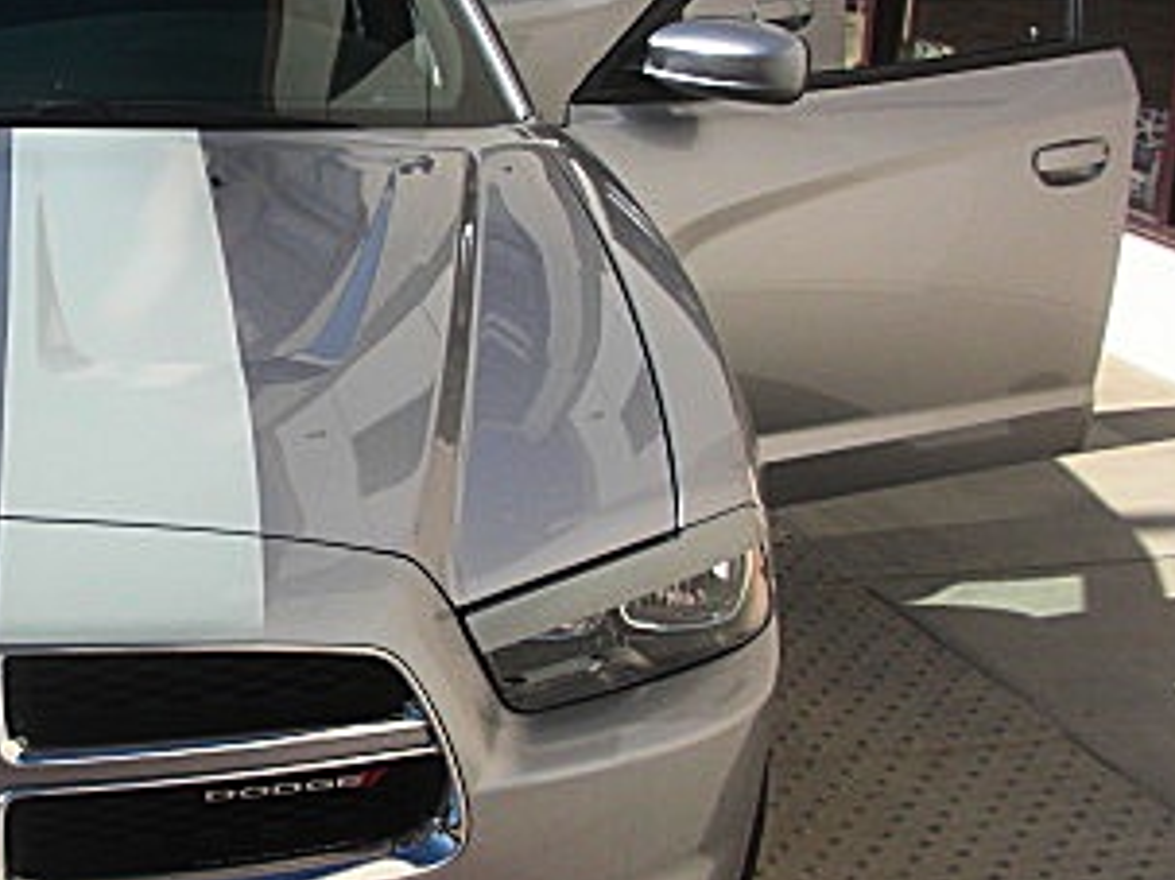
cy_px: 306
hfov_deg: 24.6
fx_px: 2579
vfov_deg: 19.3
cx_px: 16
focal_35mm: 76
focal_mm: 6.3
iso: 50
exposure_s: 1/125
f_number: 7.9
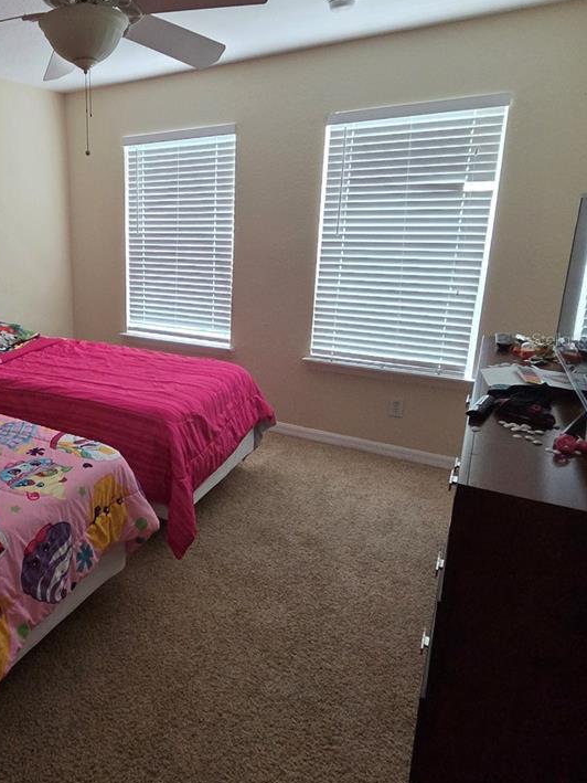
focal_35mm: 22
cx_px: 114
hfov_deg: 56.5
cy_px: 339
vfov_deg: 76.0
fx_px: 497
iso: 500
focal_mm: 2.2
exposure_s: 1/60
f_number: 2.2
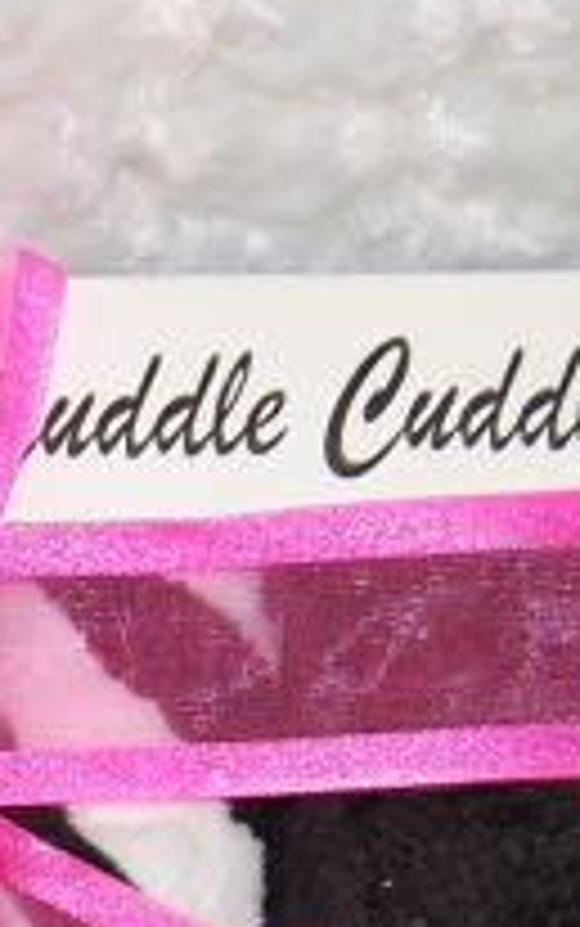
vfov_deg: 11.1
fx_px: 4723
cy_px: 866
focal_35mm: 187
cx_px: -166
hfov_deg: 7.0
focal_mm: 42
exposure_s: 1/60
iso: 400
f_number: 5.3
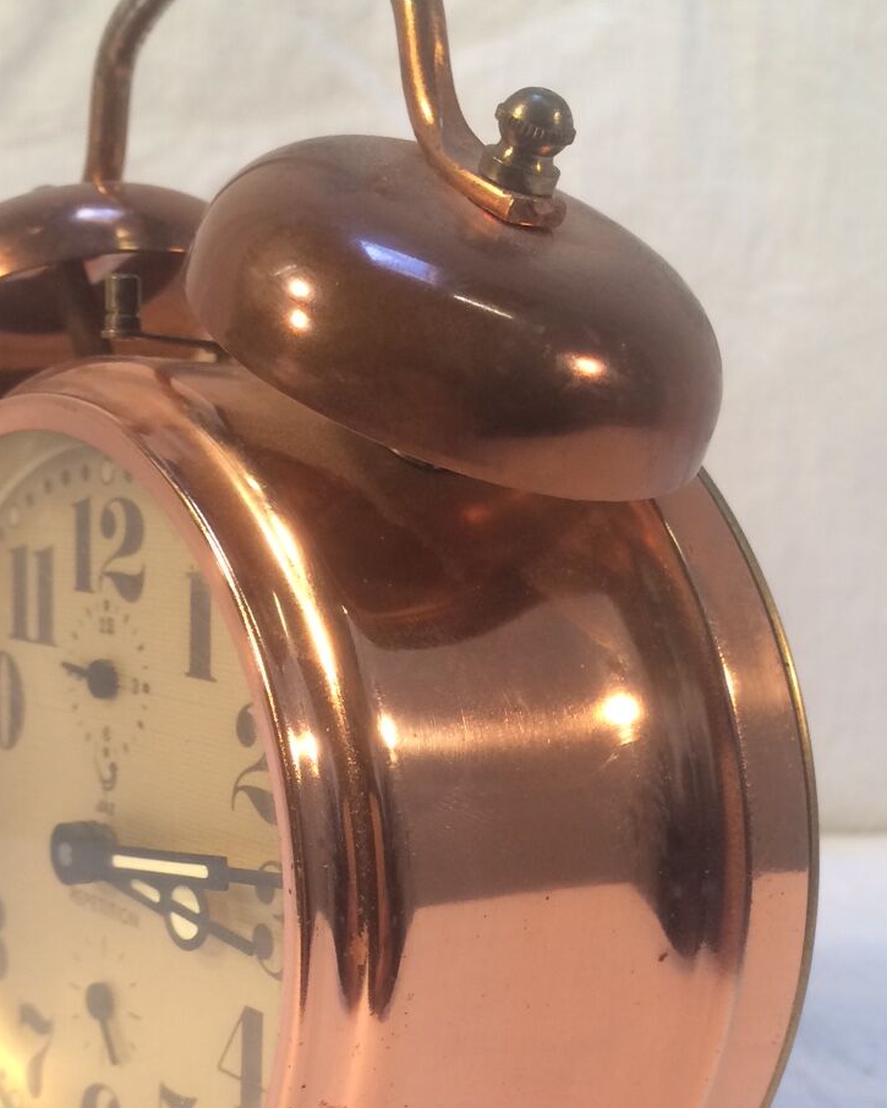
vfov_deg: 35.9
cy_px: 811
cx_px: 341
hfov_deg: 29.6
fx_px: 1673
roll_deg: +3.6
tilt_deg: -13.8
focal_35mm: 51
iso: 40
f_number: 2.2
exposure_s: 1/33
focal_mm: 4.15
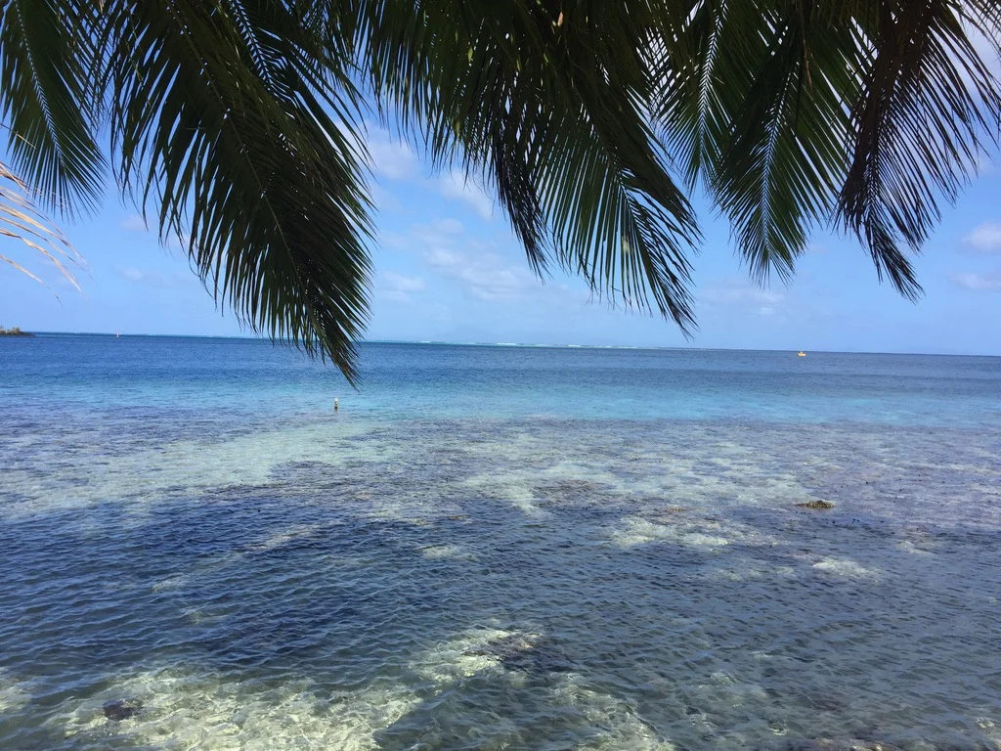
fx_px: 839
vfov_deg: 48.2
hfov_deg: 61.7
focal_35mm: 29
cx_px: 500
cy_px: 376
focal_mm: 4.15
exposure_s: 1/1799
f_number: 2.2
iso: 32
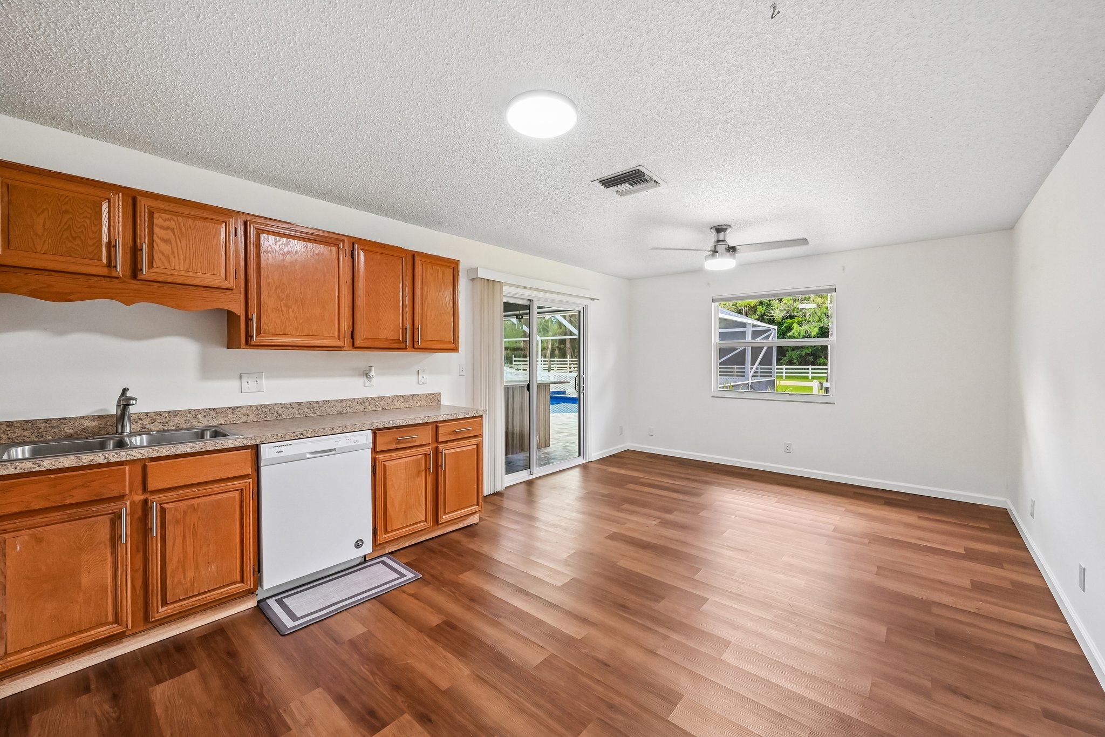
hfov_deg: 104.3
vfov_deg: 81.2
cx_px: 552
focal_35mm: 14
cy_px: 368
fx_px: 430
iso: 2500
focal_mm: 14
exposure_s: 1/160
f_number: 8
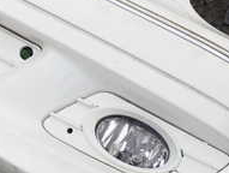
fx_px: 623
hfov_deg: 20.3
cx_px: 11
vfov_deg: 15.7
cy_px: 60
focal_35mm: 94
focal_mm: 5.4
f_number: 3.2
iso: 100
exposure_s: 1/200
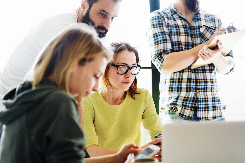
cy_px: 82
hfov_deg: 36.2
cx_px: 122
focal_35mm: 55
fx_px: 374
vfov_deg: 24.6
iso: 200
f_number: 2.2
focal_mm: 55
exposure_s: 1/250
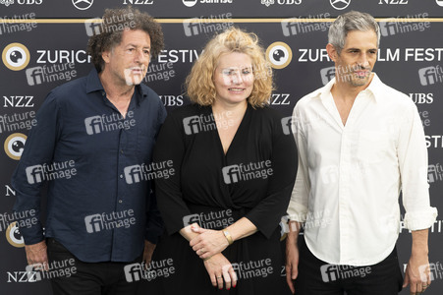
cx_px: 215
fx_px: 1137
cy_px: 146
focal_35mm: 92
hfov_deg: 22.0
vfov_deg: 14.8
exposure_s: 1/200
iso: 400
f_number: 4.5
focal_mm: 90
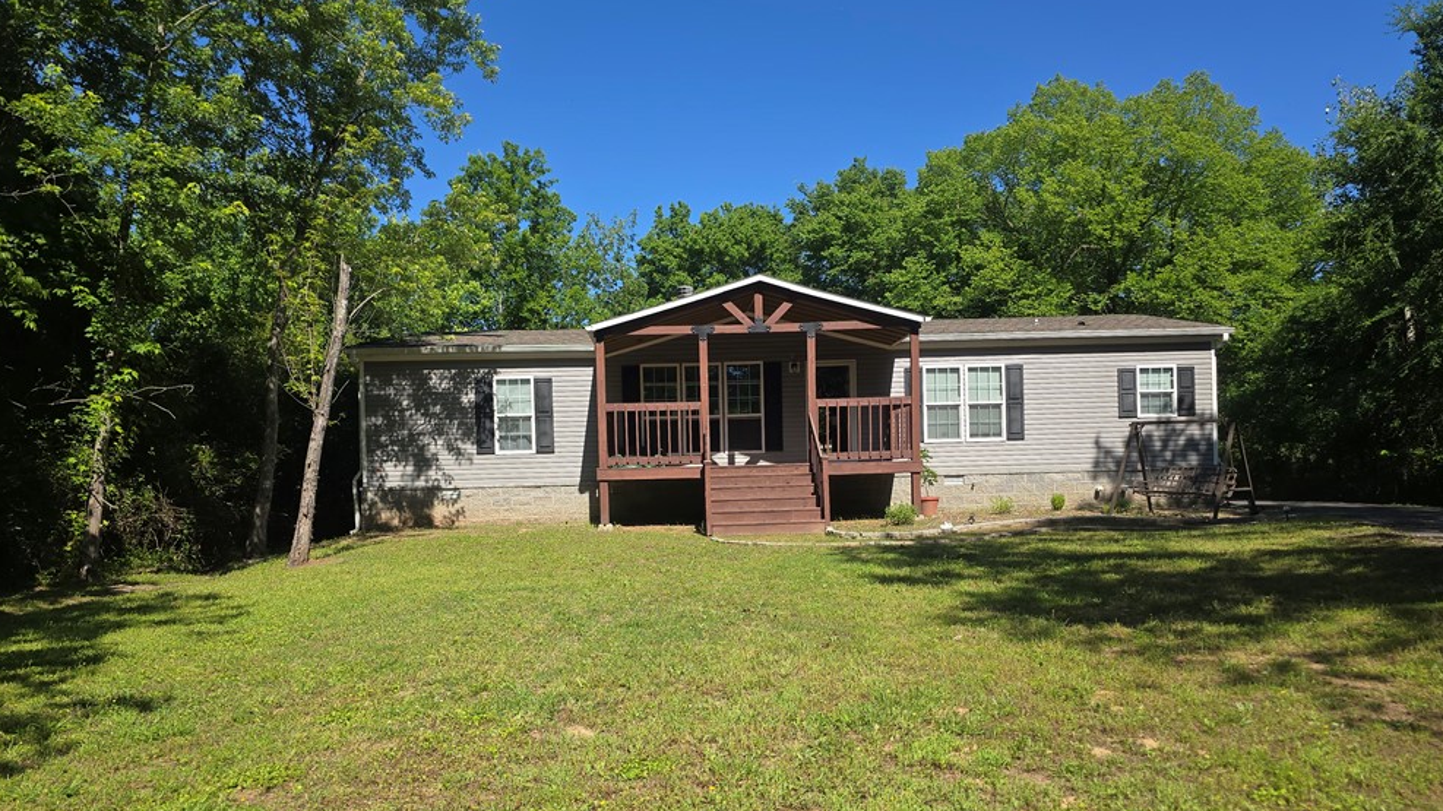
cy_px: 497
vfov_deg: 44.1
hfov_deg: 71.9
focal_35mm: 26
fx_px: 995
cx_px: 727
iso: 12
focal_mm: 6.3
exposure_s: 1/668
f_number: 1.7
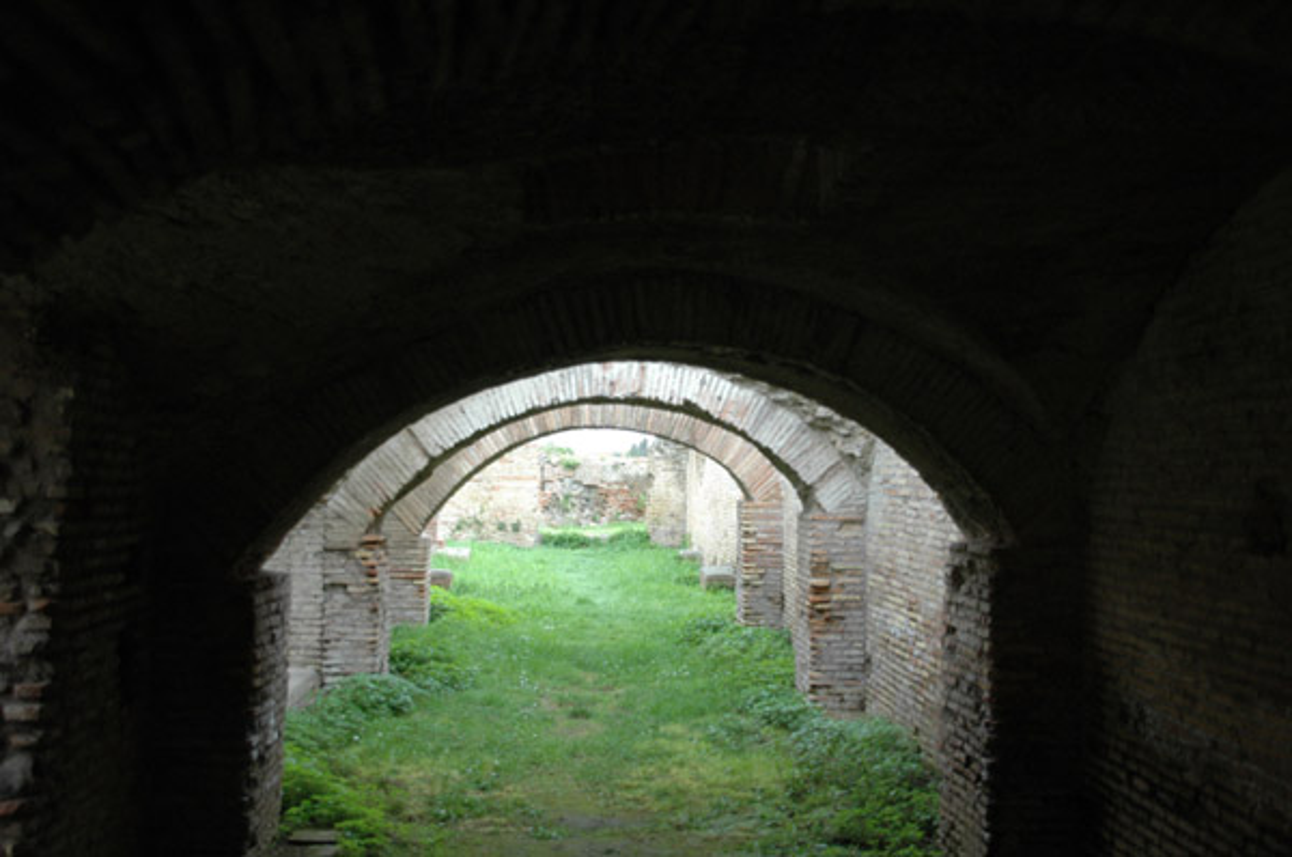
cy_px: 428
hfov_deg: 42.4
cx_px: 646
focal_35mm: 46
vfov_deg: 28.8
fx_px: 1666
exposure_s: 1/125
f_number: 4.5
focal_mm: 31
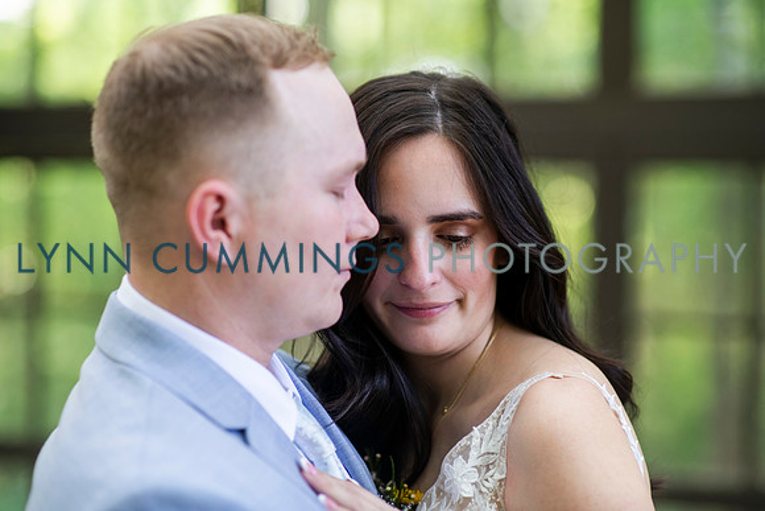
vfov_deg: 16.0
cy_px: 256
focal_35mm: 86
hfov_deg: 23.8
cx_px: 382
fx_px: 1819
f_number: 1.8
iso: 320
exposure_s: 1/160
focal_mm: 85
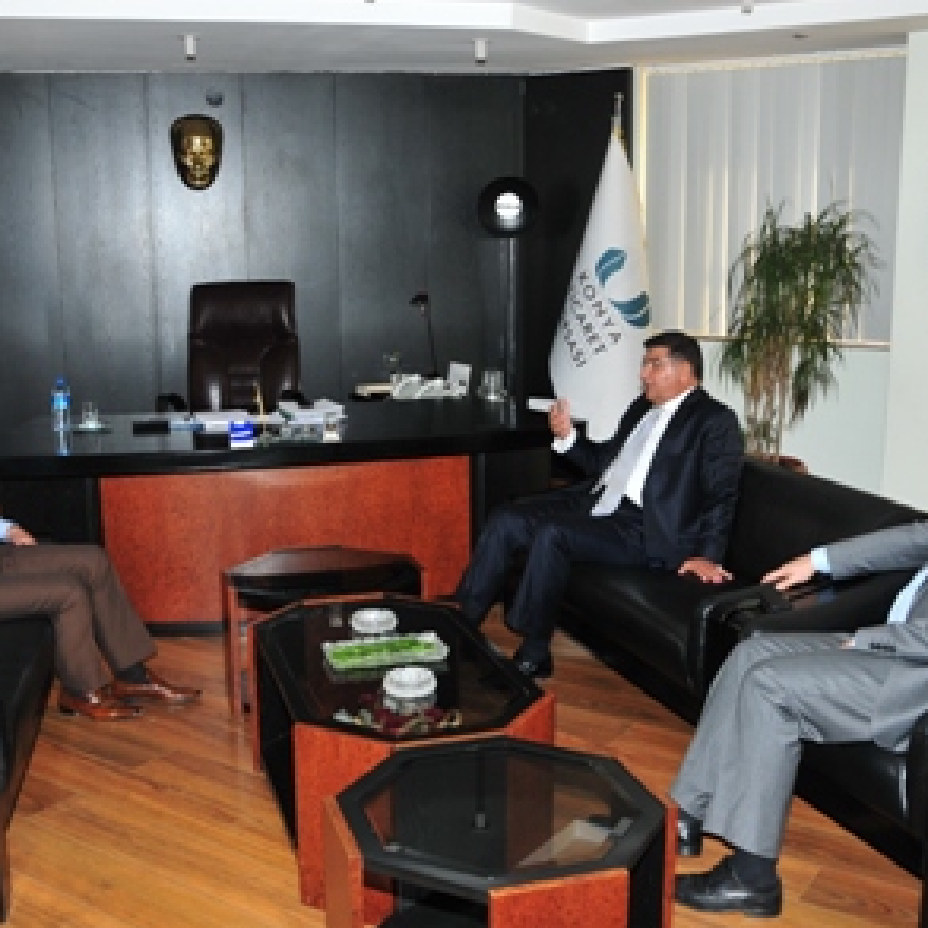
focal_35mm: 39
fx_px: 1183
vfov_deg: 42.8
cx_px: 418
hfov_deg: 42.8
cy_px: 466
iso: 400
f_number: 5.6
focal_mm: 20
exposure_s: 1/60
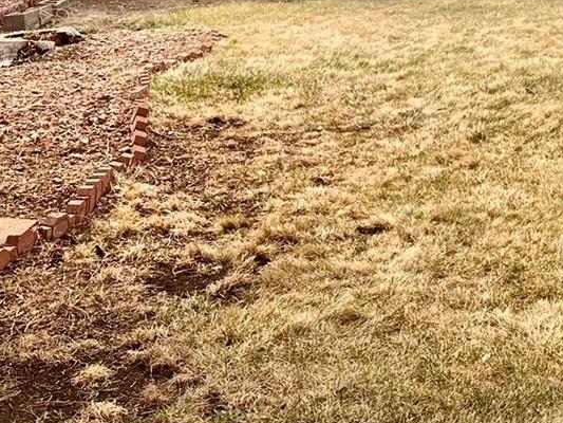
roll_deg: +0.3
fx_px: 1171
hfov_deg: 25.2
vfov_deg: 18.7
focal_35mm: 72
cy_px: -153
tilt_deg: +2.8
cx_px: 608
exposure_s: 1/1357
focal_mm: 6.86
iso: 80
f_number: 1.78
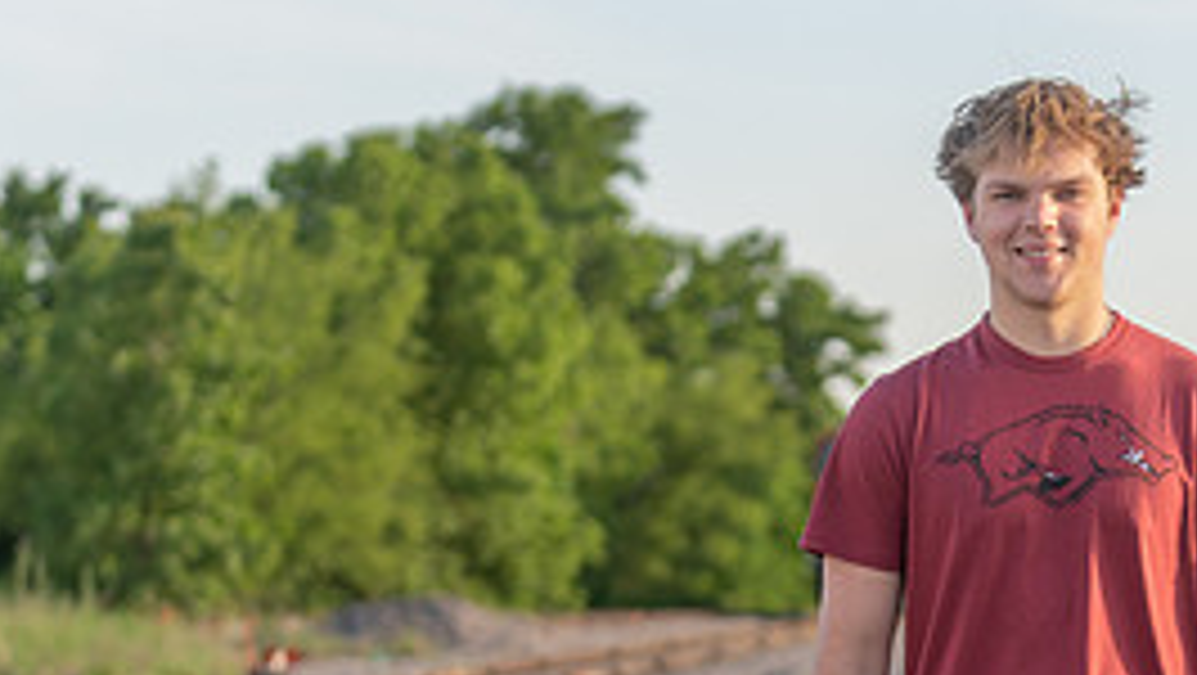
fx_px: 6352
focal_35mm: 200
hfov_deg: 10.7
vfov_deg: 6.1
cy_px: 790
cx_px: 1100
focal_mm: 71
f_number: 2.8
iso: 50
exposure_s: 1/250
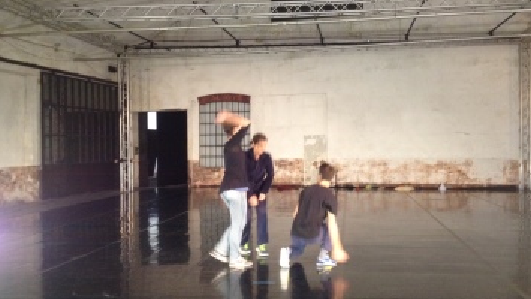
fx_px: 606
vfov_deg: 27.7
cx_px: 296
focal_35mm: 43
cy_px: 150
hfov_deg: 47.3
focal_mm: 4.28
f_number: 2.4
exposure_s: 1/20
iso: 250
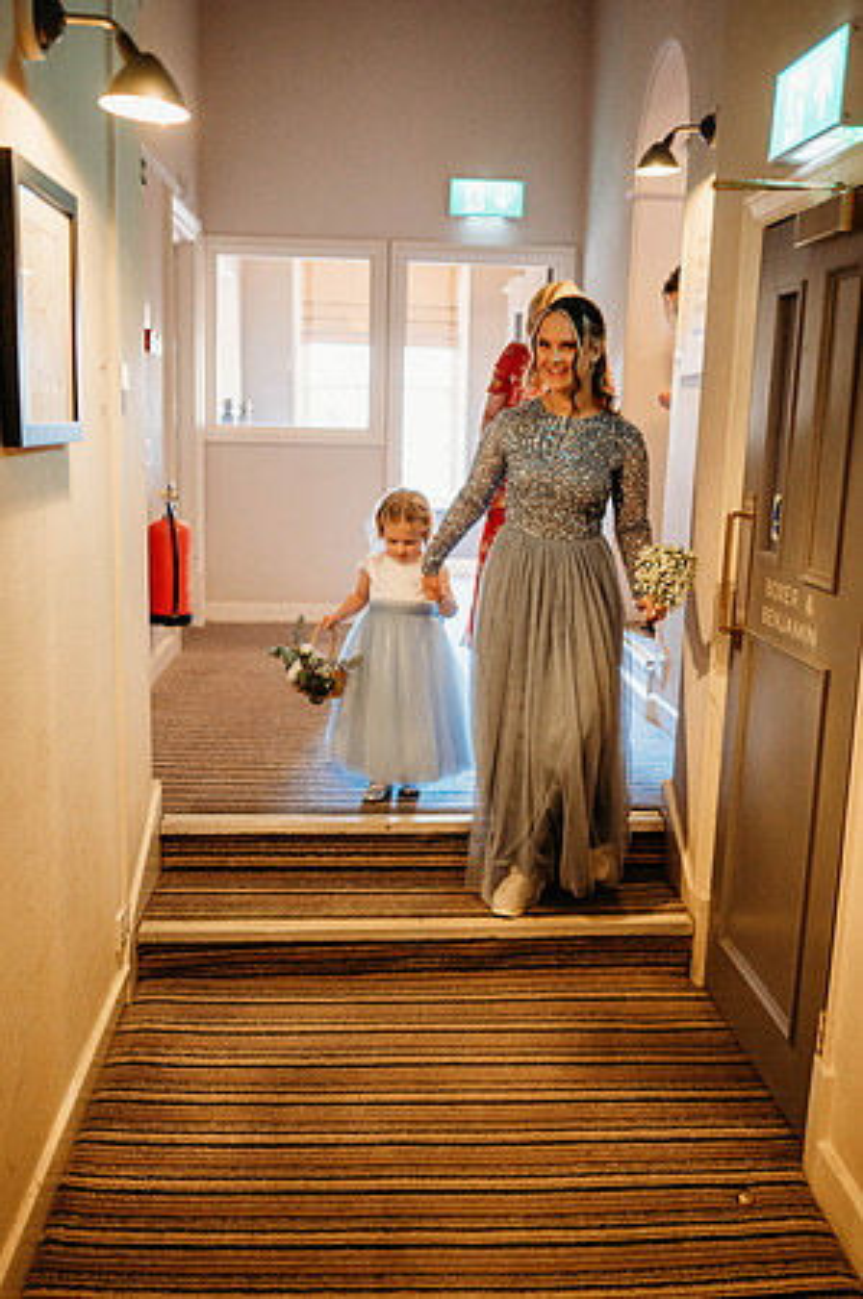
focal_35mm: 35
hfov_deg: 37.8
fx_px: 1261
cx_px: 432
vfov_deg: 54.5
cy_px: 650
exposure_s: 1/200
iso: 1250
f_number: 1.8
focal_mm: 35
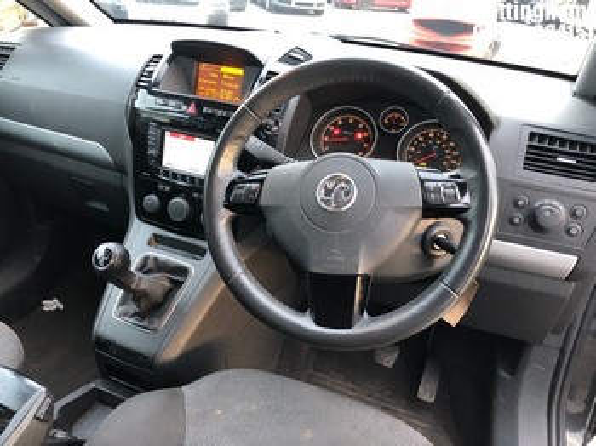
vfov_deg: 49.7
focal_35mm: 28
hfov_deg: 63.5
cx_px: 298
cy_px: 223
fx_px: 482
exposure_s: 1/16
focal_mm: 4
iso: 64
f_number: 1.8
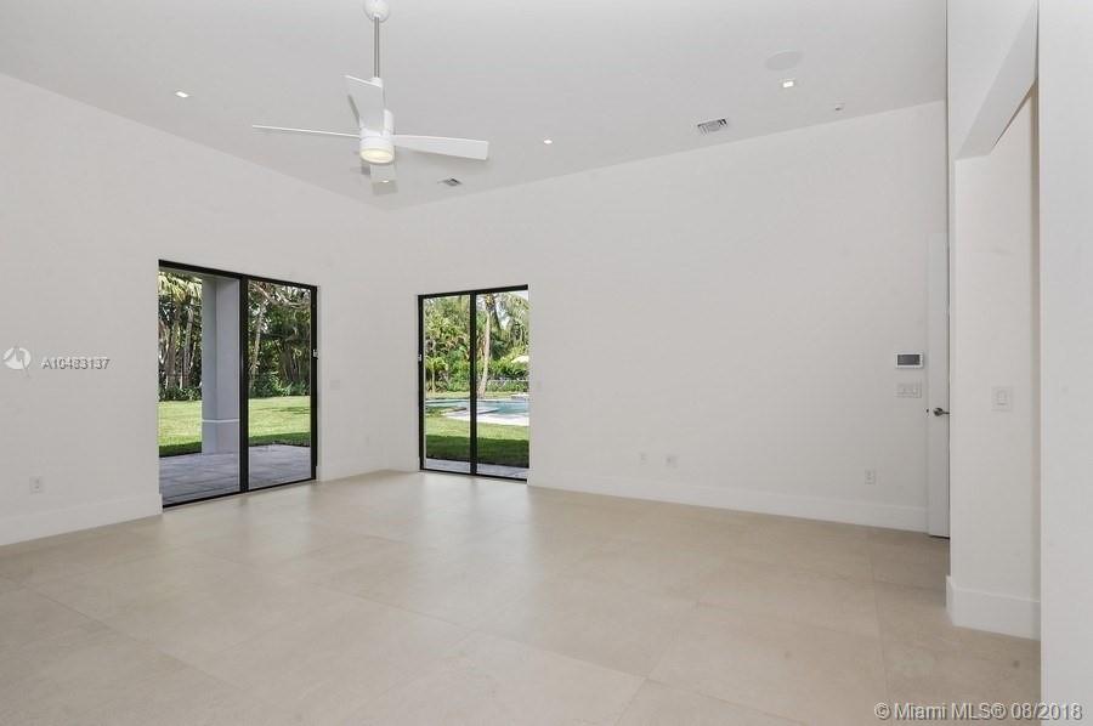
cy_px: 363
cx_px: 546
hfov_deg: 93.3
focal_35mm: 17
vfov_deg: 70.3
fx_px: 516
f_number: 8
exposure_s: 1/80
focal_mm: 17
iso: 200
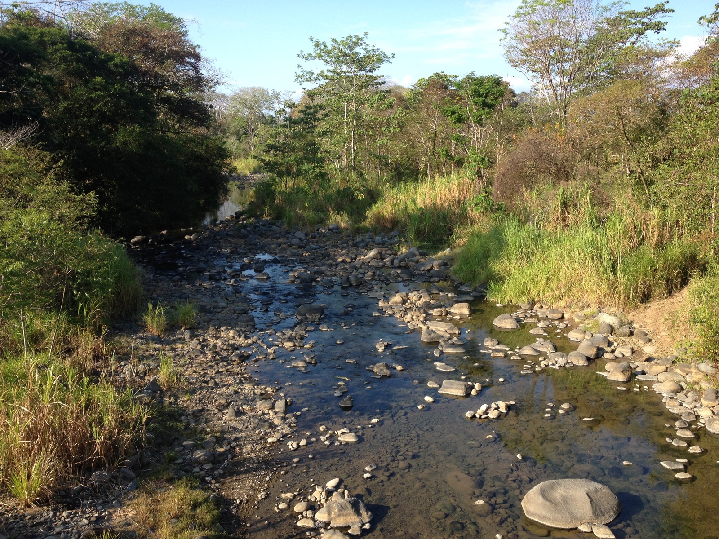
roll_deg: +0.9
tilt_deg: -14.2
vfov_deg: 40.7
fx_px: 727
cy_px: 270
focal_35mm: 35
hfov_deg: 52.6
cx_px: 360
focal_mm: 4.28
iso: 50
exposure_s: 1/642
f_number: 2.4
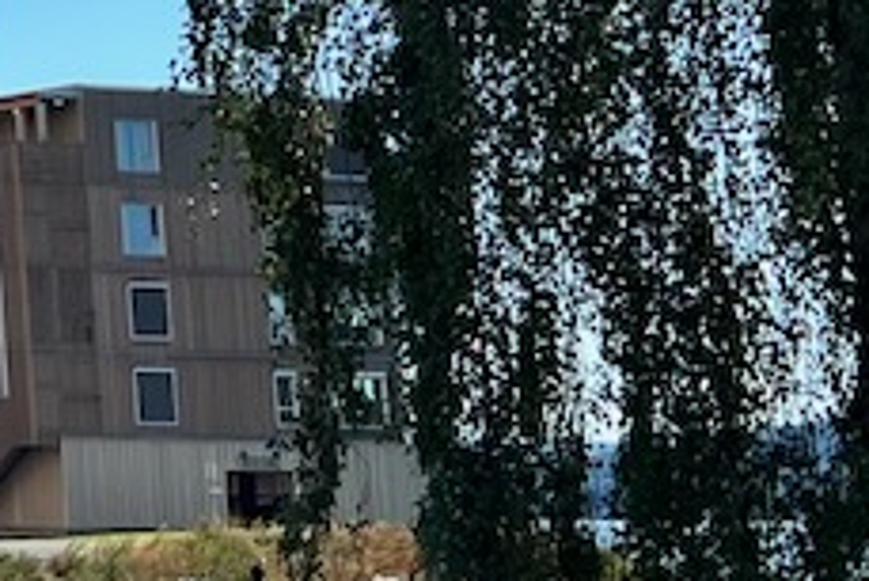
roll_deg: +0.3
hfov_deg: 11.4
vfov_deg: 8.9
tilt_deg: +11.8
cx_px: -1173
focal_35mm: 151
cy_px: -243
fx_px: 3647
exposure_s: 1/4444
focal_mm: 5.7
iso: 50
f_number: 1.5
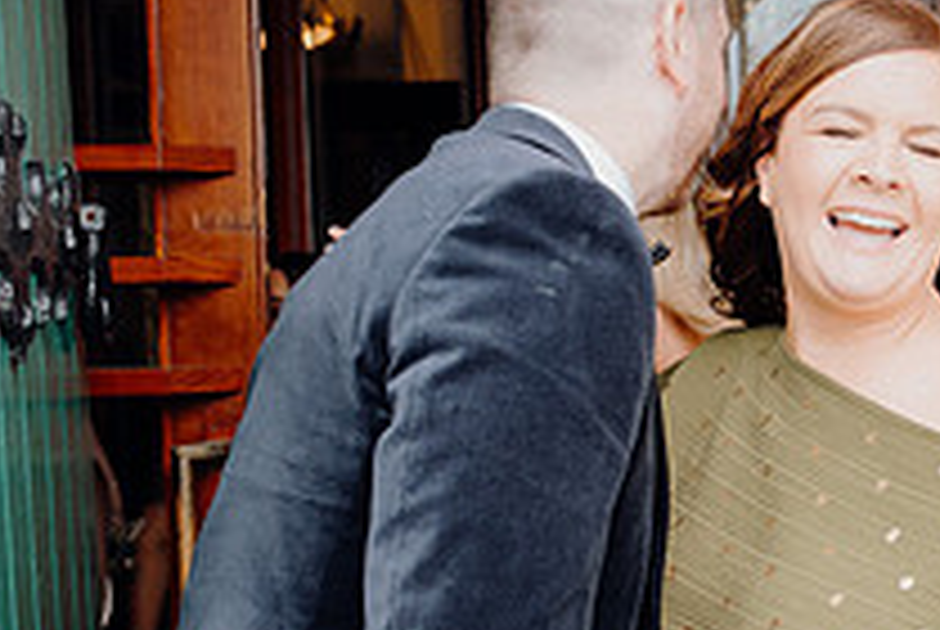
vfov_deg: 18.9
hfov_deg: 27.5
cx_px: 756
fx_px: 1883
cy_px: 452
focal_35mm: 72
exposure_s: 1/200
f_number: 3.5
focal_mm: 26
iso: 320
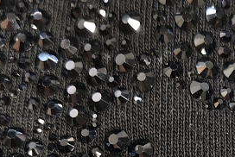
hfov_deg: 20.0
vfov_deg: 13.4
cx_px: 228
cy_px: 197
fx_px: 647
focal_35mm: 99
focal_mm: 5.56
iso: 2339
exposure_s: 1/16.7
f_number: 1.88
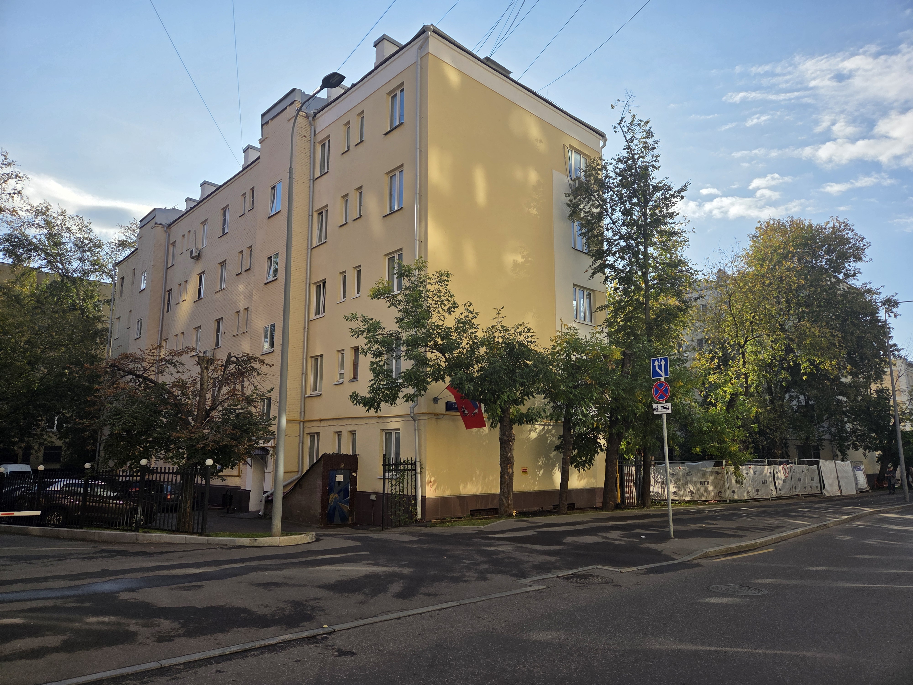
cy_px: 342
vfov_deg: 58.9
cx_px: 456
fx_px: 607
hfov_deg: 73.9
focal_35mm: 23
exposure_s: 1/5699
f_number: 1.8
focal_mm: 5.4
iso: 80
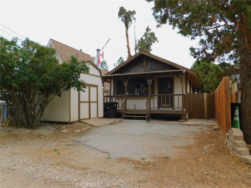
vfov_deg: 56.8
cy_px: 94
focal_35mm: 24
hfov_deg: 71.6
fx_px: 174
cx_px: 126
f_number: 3
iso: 125
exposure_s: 1/800
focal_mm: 4.1
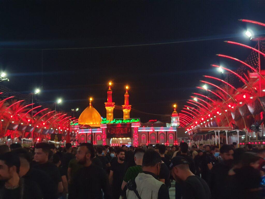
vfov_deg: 28.0
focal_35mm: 52
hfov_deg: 36.8
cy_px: 100
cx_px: 132
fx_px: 398
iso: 200
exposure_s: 1/33
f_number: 2.4
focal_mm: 6
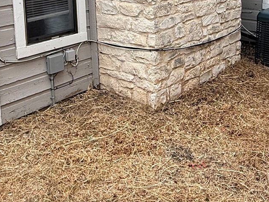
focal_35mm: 45
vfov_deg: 30.0
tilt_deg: -7.3
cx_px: 130
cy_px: 1
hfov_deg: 42.1
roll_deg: +1.9
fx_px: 350
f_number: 2.2
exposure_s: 1/255
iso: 50
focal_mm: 2.22
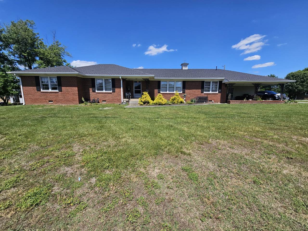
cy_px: 116
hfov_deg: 106.2
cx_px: 154
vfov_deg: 89.9
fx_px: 116
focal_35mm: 13
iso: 50
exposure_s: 1/2593
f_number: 2.2
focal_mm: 2.2
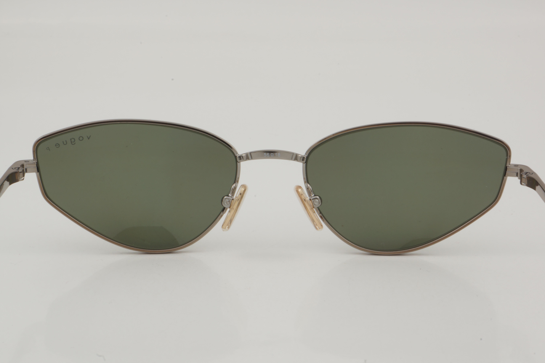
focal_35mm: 82
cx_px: 272
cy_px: 182
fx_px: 1249
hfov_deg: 24.6
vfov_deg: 16.6
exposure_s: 1/3
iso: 100
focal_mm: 55
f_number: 32
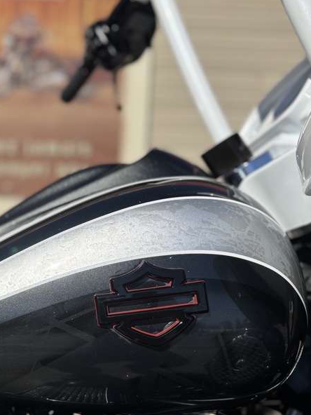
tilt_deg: -9.4
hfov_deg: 30.7
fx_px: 539
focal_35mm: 45
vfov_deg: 41.8
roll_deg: -0.7
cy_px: 255
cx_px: 30
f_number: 1.6
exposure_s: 1/5952
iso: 50
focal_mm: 5.96
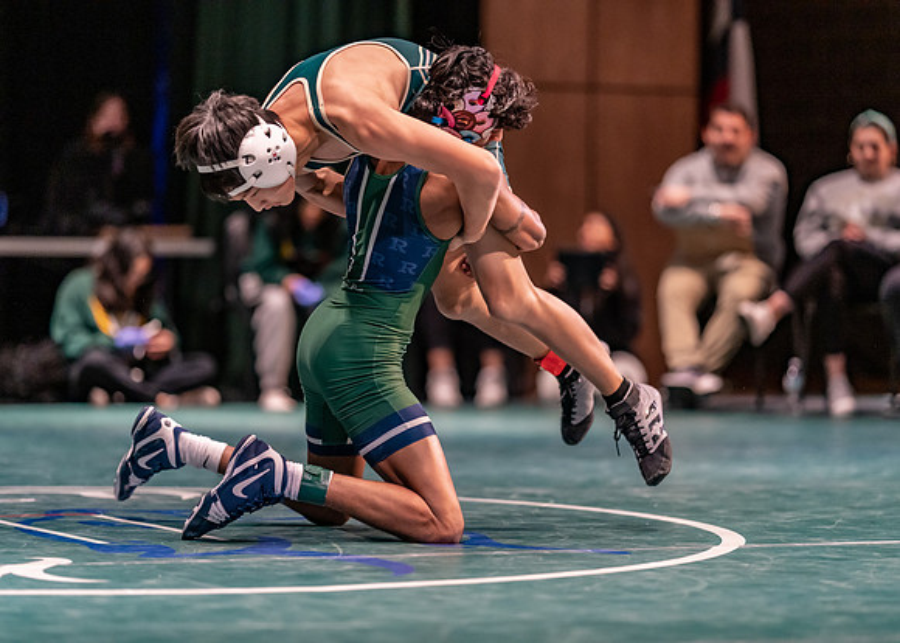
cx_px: 450
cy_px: 322
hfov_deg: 14.2
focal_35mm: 141
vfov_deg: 10.2
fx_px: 3615
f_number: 1.8
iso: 2500
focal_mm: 135
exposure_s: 1/400
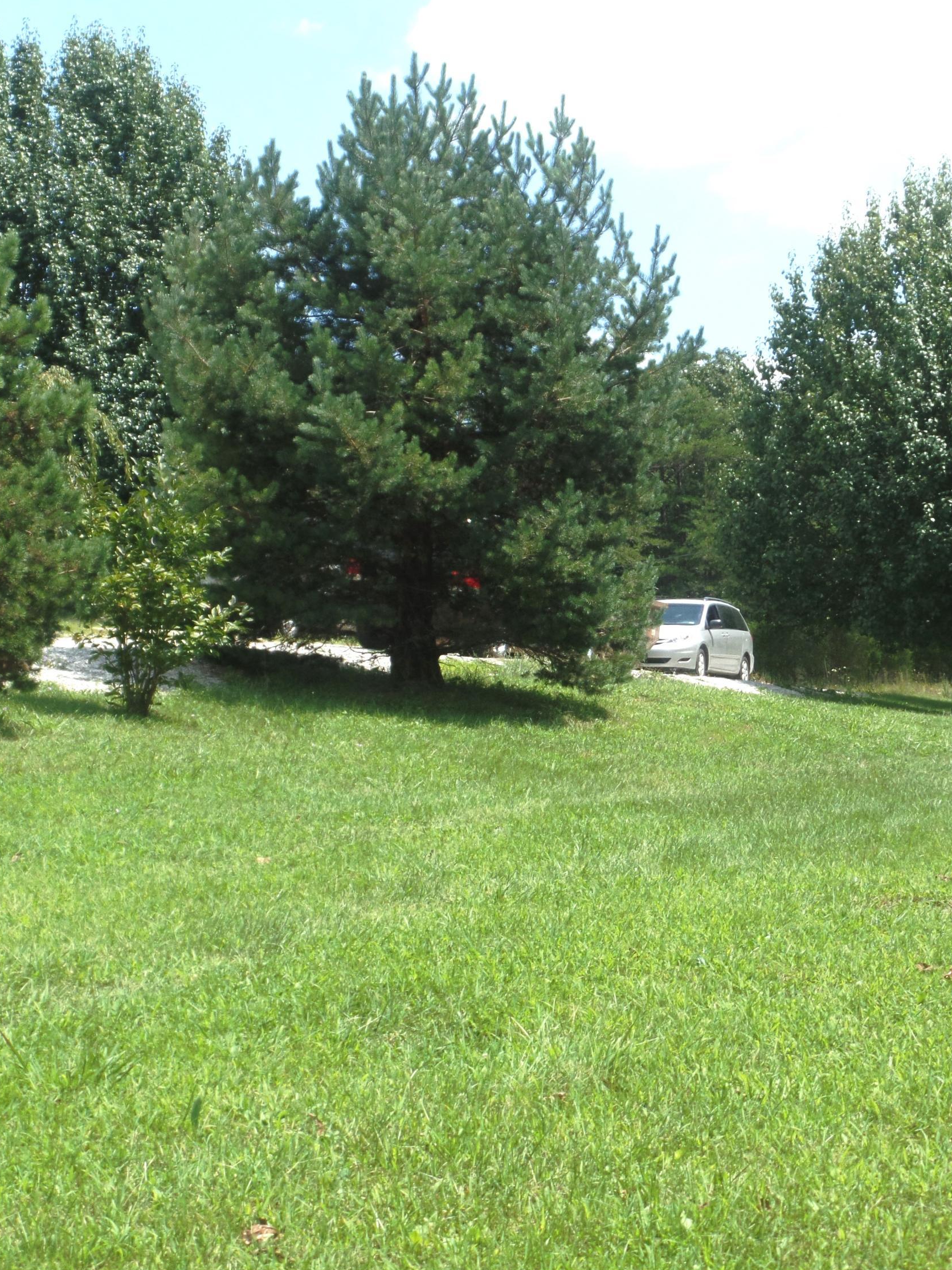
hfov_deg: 21.0
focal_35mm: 70
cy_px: 640
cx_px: 511
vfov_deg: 27.8
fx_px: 2568
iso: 80
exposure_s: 1/750
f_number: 3.4
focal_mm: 9.2
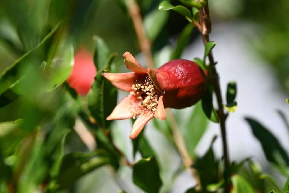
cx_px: 144
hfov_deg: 17.1
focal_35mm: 120
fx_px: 963
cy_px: 96
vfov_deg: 11.4
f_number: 6.3
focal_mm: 120
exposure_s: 1/640
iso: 200
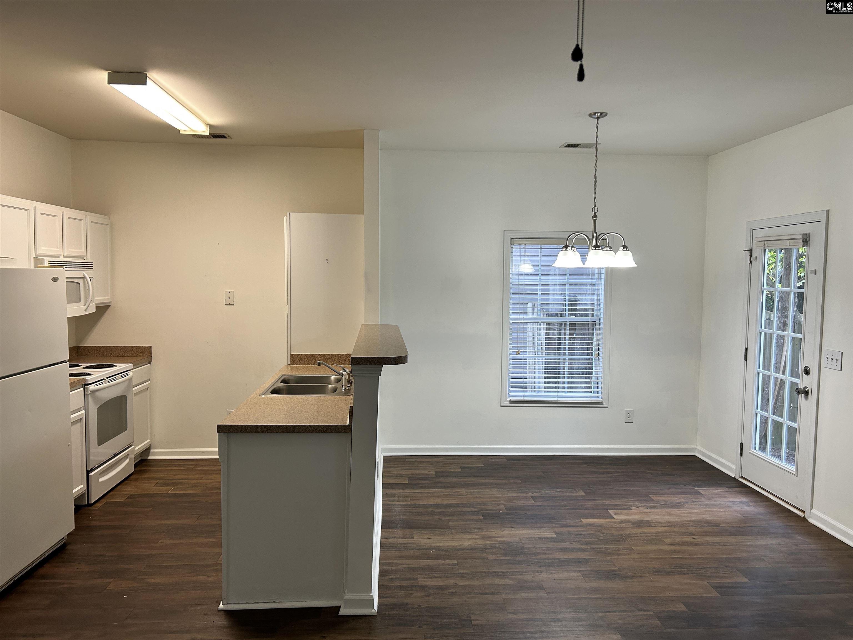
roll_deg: -0.4
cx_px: 426
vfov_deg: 53.1
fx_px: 641
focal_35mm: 26
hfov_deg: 67.3
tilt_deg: -3.8
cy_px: 320
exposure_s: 1/120
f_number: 1.5
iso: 100
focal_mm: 5.7
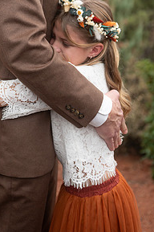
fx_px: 450
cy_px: 56
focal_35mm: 70
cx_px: 53
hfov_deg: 19.4
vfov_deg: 28.4
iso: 640
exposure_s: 1/2000
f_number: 3.2
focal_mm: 45
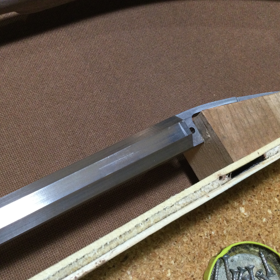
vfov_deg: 44.9
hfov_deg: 44.9
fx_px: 339
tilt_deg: -65.4
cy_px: 142
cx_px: 125
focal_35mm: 37
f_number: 2.4
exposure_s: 1/30
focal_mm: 3.3
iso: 125
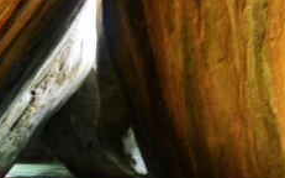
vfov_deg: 13.8
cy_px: 191
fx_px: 722
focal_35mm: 93
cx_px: 11
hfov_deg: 21.7
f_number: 6.3
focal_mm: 22
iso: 200
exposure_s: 1/5
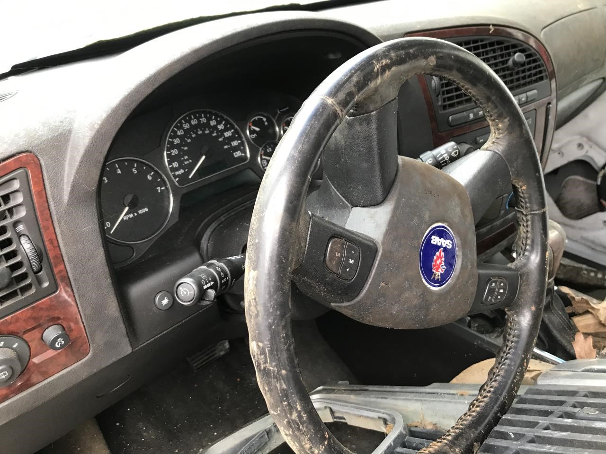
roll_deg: +0.5
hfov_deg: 63.4
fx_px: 490
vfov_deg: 49.7
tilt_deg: -31.6
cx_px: 303
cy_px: 227
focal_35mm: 28
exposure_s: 1/30
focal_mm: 3.99
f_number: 1.8
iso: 20
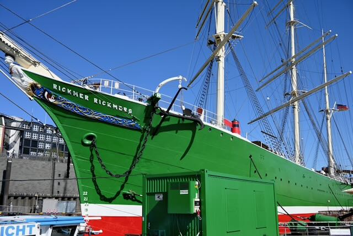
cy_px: 118
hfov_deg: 53.1
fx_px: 353
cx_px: 176
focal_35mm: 36
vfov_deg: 36.9
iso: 100
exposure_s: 1/320
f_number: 9
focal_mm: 24
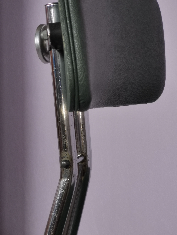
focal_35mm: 104
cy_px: 118
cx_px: 88
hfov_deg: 14.2
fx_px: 709
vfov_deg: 18.9
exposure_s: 1/50
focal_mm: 7.48
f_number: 2.4
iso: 125
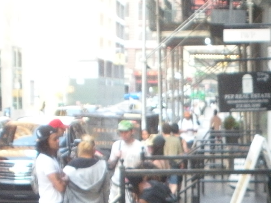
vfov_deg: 12.6
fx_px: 900
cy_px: 243
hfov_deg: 16.3
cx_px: 346
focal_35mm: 115
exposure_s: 1/50
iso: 400
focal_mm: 7.7
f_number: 4
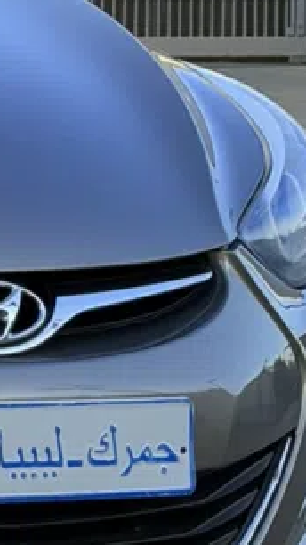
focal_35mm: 233
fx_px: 3363
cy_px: 145
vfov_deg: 9.2
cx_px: -557
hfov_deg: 5.0
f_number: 1.78
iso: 100
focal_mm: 6.76
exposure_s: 1/828
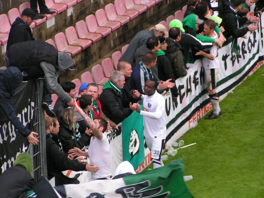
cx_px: 132
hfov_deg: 9.2
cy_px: 99
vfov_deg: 6.9
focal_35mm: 216
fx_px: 1647
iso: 50
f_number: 3.5
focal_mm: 33
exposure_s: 1/250
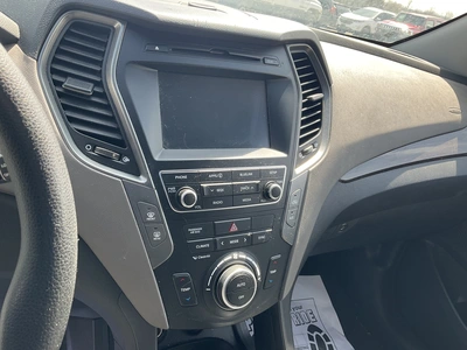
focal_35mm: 29
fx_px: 391
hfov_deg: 61.7
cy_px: 175
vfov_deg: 48.2
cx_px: 234
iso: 25
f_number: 1.8
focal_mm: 3
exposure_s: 1/164
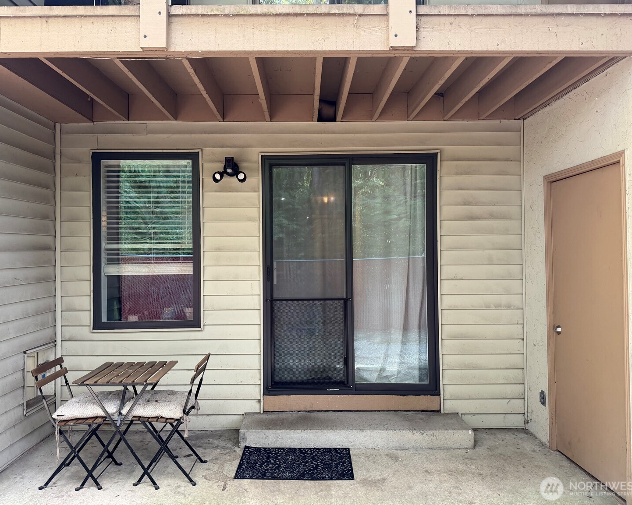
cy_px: 244
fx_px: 486
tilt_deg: +0.3
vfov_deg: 54.9
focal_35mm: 26
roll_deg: +0.3
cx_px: 303
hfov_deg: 66.0
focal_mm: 6.76
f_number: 1.78
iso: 200
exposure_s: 1/94
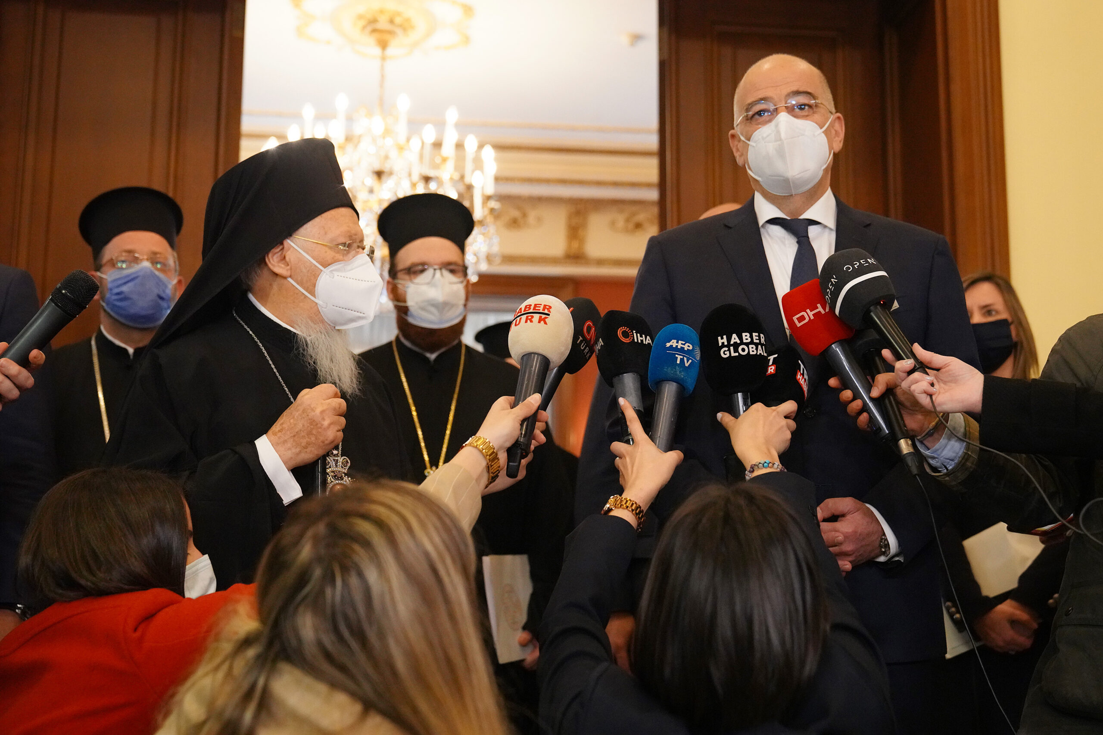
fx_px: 1409
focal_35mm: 46
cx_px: 552
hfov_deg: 42.7
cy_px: 368
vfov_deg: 29.2
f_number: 3.2
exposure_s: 1/320
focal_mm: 46
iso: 5000
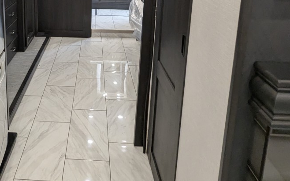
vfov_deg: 32.3
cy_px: -4
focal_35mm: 36
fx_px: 284
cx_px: 76
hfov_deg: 51.9
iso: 274
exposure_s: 1/66.7
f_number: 2.2
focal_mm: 2.35
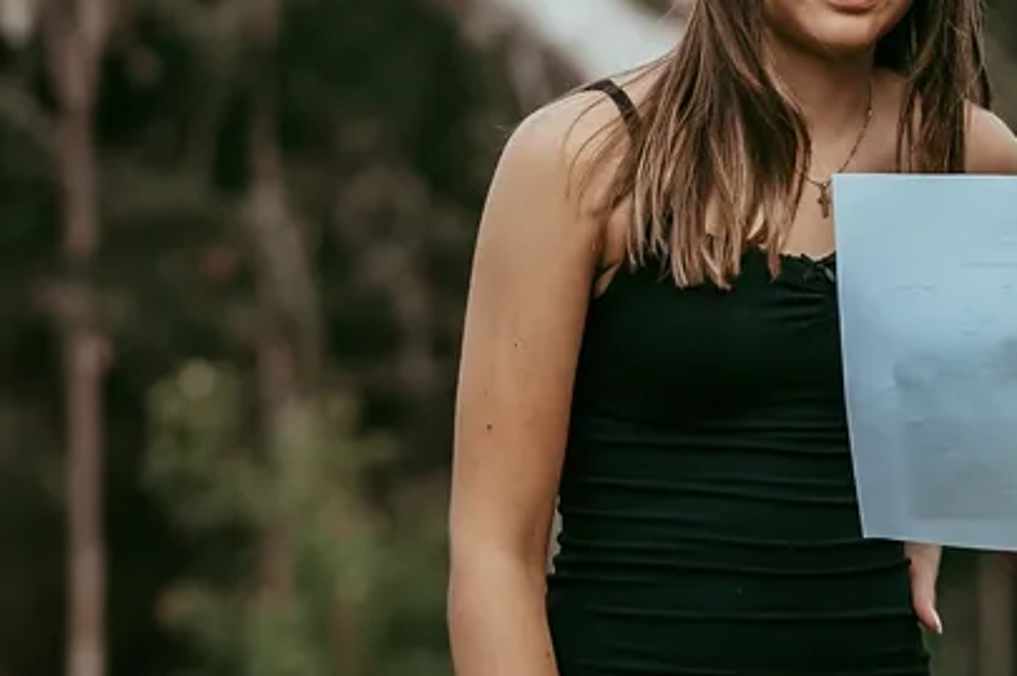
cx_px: 1047
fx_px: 9480
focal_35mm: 336
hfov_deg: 6.1
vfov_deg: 4.1
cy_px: -410
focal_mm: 85
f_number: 2.8
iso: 200
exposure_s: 1/1600
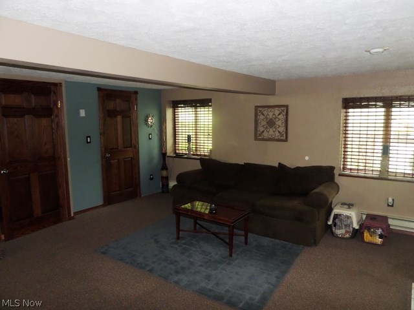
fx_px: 287
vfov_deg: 56.8
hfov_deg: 71.6
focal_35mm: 24
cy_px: 155
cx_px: 207
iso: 320
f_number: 3.2
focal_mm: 4
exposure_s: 1/30
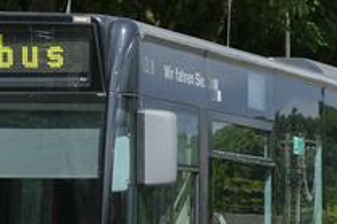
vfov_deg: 4.6
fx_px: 2759
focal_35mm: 295
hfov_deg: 7.0
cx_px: 252
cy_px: 171
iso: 80
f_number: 4.6
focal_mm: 13.2
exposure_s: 1/400
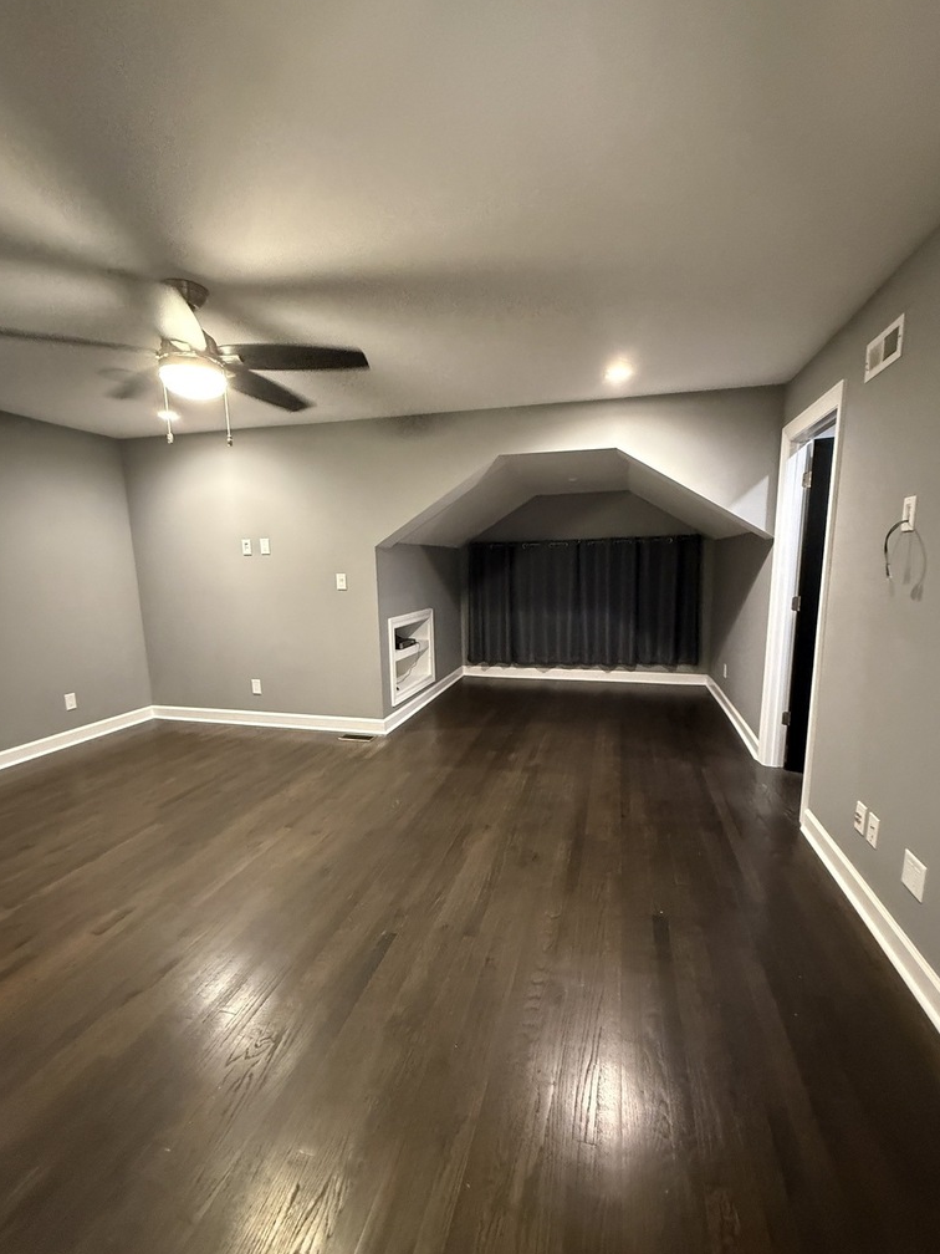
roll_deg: +1.5
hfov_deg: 81.7
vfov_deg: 98.1
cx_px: 489
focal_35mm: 15
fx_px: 543
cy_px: 658
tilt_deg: -8.8
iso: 1000
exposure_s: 1/40
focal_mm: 2.22
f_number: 2.2
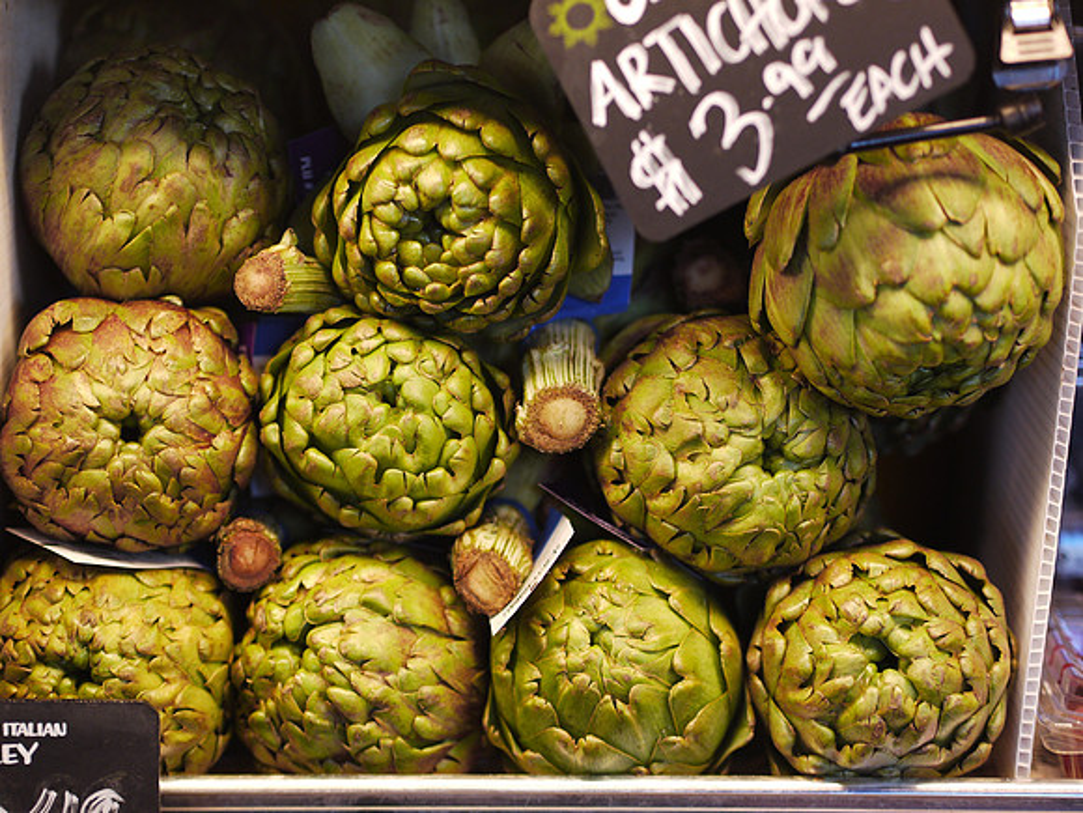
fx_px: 2816
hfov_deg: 21.8
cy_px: 406
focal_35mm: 90
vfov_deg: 16.4
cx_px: 542
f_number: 1.8
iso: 250
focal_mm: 45
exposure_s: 1/125
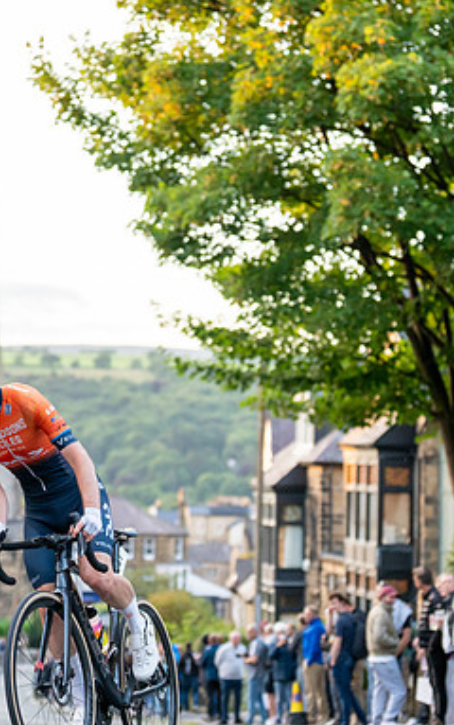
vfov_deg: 19.3
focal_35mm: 108
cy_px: 361
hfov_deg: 12.1
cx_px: 66
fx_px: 2134
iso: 2000
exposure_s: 1/1000
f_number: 2.8
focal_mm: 70
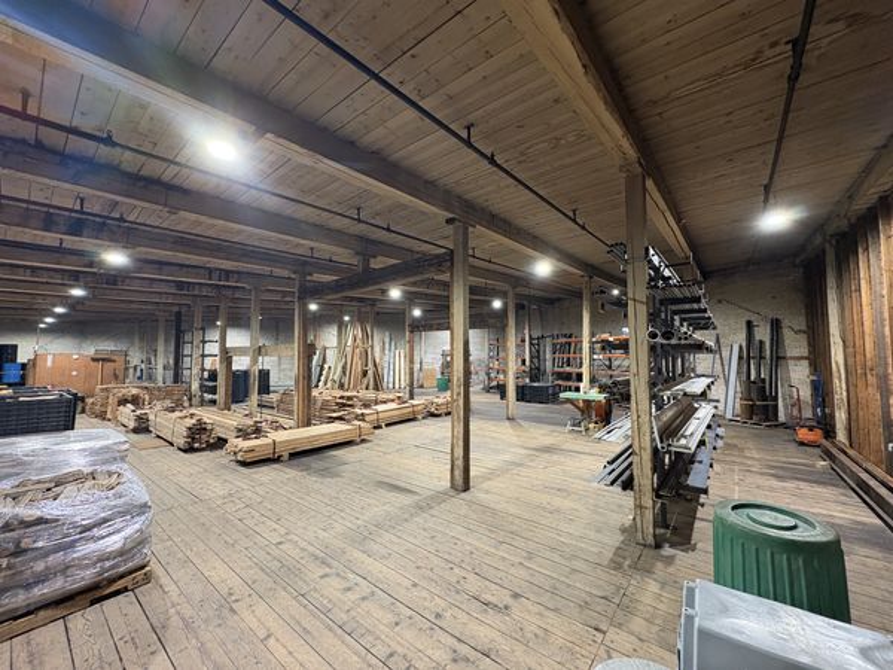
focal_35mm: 14
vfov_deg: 85.7
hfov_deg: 102.1
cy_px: 335
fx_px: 361
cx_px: 446
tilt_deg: +5.2
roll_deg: -0.1
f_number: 2.2
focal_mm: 2.22
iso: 320
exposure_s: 1/60
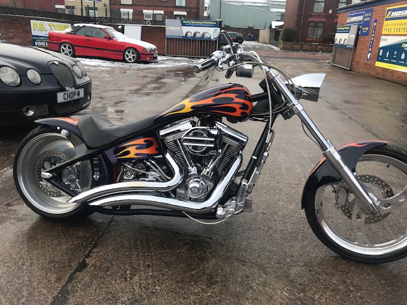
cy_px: 152
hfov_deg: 63.4
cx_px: 204
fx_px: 329
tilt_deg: -18.1
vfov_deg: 49.7
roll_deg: -4.0
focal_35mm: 28
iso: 20
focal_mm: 3.99
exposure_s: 1/699
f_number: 1.8
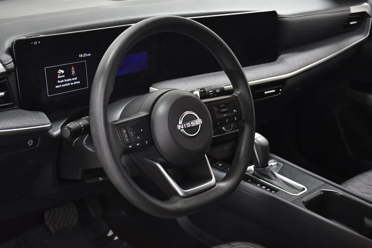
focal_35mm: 51
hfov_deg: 38.9
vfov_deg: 26.5
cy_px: 124
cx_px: 186
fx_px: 527
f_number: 4.2
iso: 1250
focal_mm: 34
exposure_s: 1/125
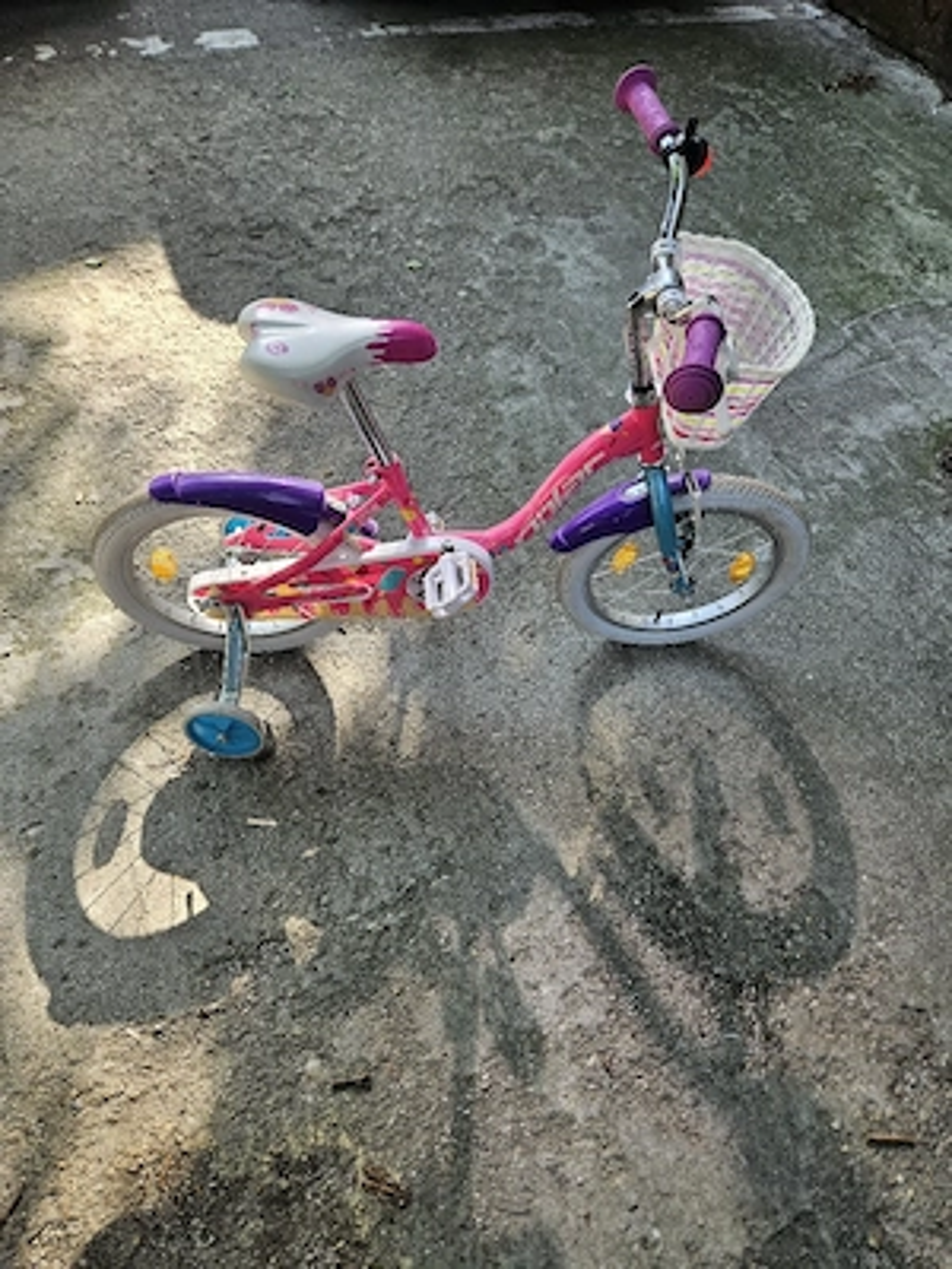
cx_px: 476
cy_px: 634
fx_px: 843
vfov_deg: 73.9
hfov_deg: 58.9
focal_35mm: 23
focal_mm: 5.4
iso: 32
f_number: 1.8
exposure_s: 1/182
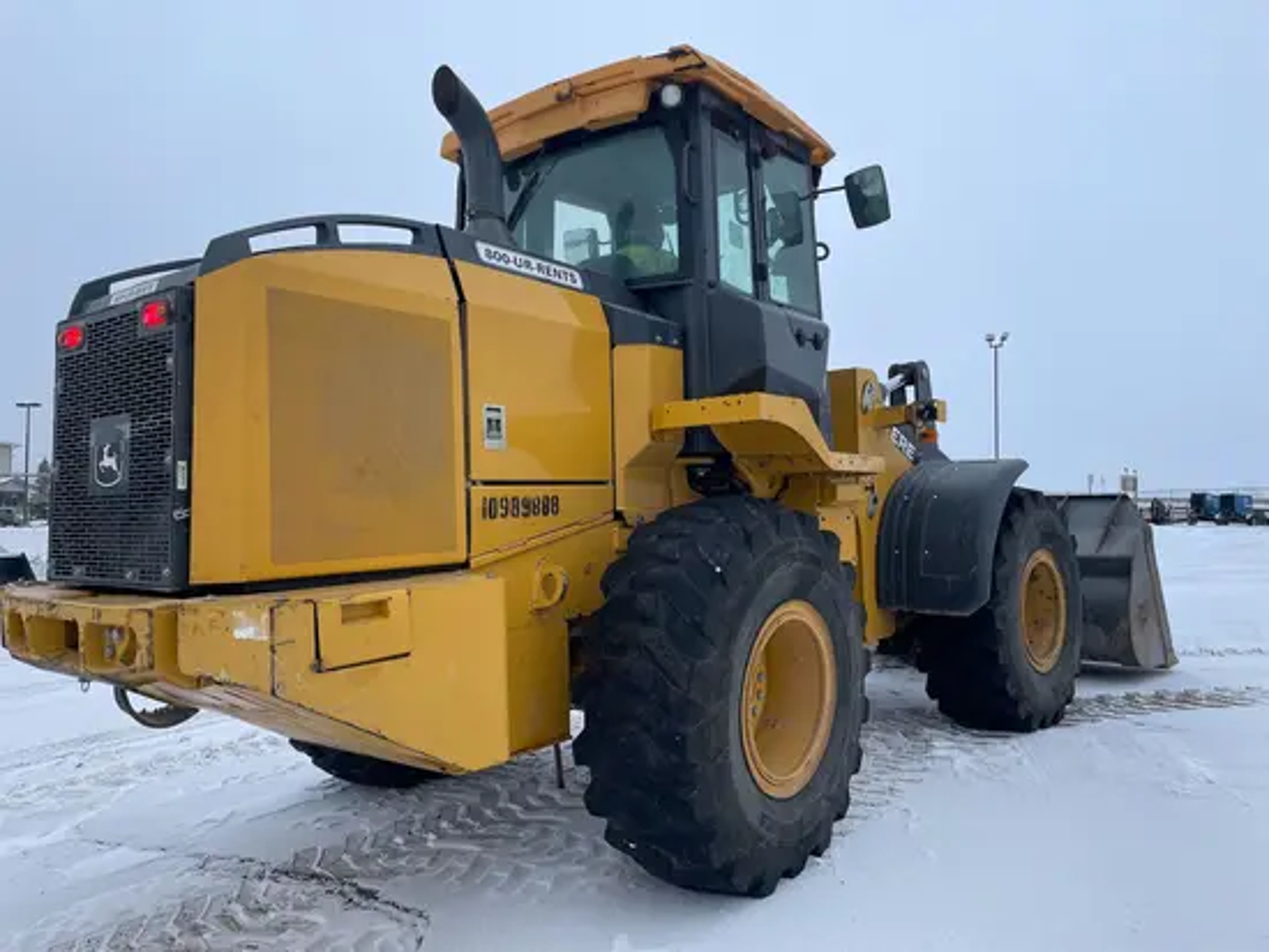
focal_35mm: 26
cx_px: 634
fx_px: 954
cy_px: 476
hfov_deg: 67.3
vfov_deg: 53.1
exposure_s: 1/1304
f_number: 1.6
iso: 50
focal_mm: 4.2
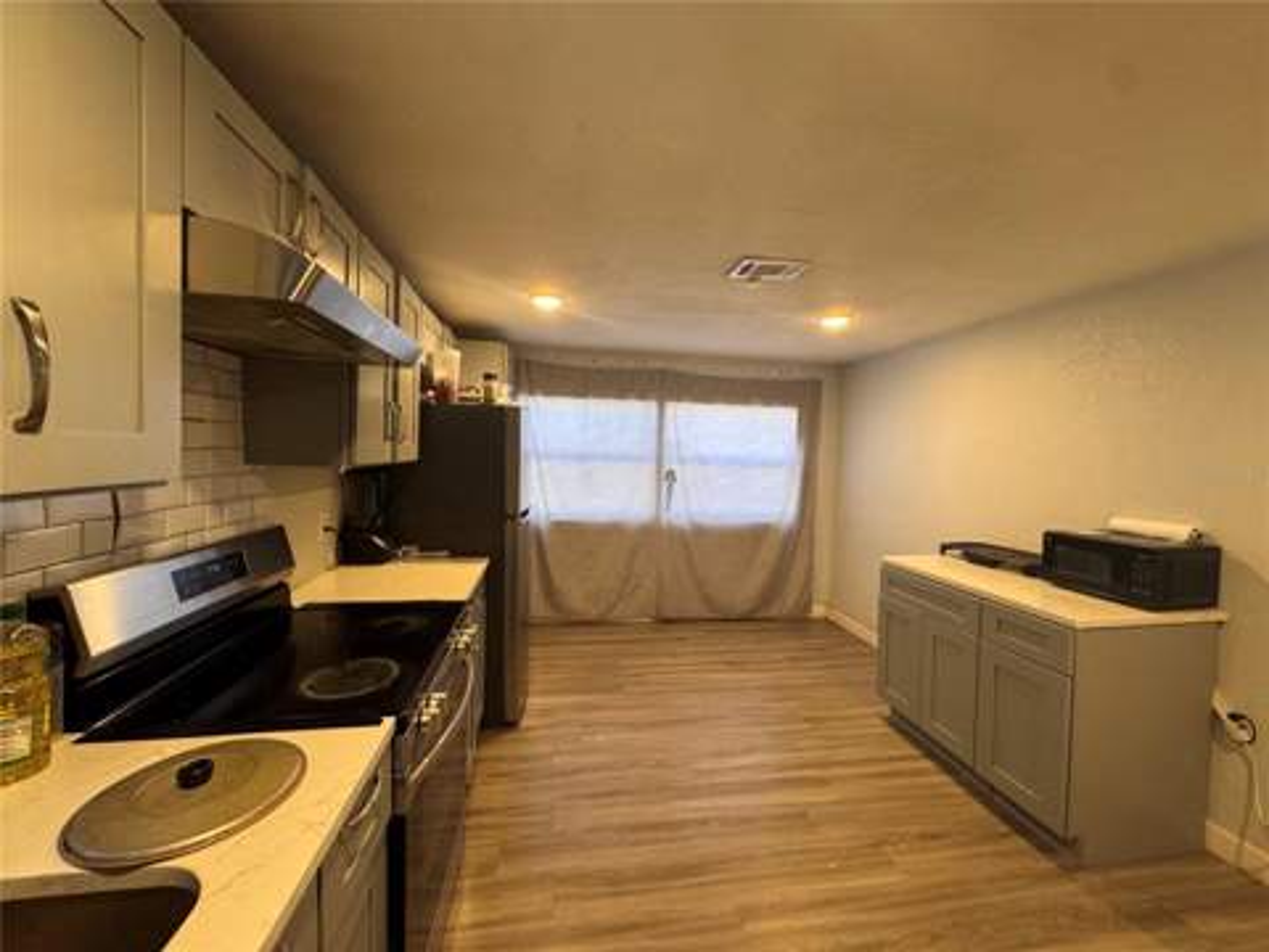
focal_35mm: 14
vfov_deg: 85.7
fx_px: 513
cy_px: 476
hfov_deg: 102.1
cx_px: 634
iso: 200
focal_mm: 2.22
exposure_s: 1/60
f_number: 2.2
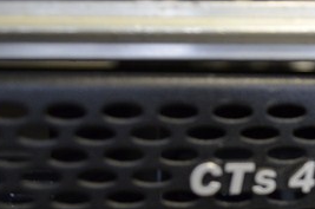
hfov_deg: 26.8
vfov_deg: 18.8
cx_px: 304
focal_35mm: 72
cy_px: 152
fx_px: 629
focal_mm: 20
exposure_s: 1/125
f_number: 3.8
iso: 1600
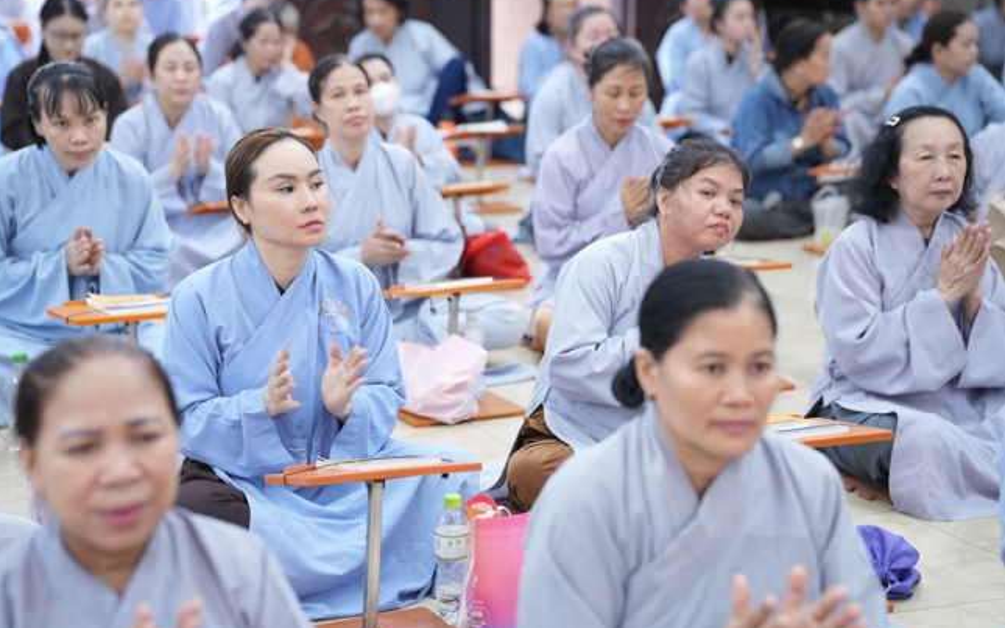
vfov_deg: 16.7
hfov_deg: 26.5
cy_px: 314
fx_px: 2136
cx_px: 500
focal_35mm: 78
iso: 3200
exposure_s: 1/100
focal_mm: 76
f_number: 2.8
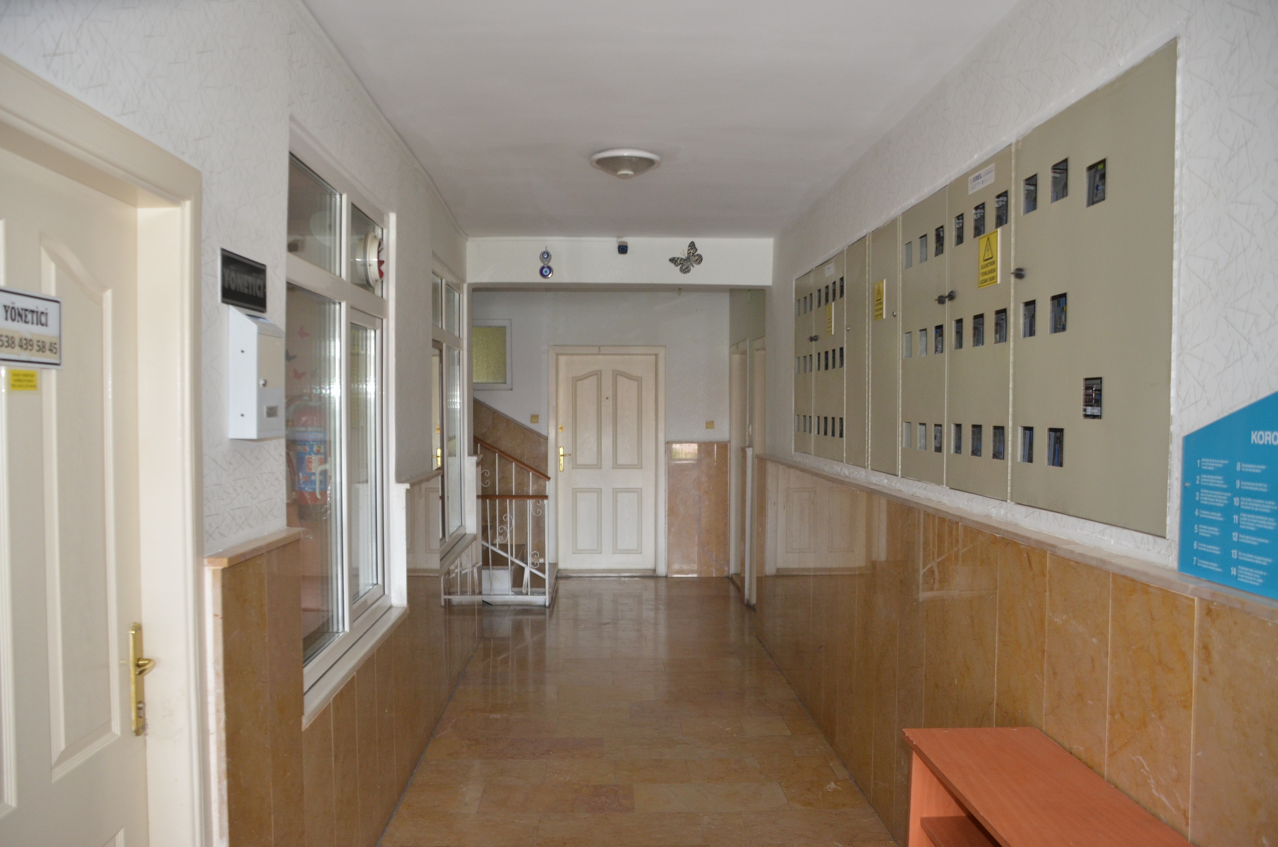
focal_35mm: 30
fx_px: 1063
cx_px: 639
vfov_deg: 43.4
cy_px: 424
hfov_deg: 62.0
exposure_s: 1/60
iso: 800
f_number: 3.5
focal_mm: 20
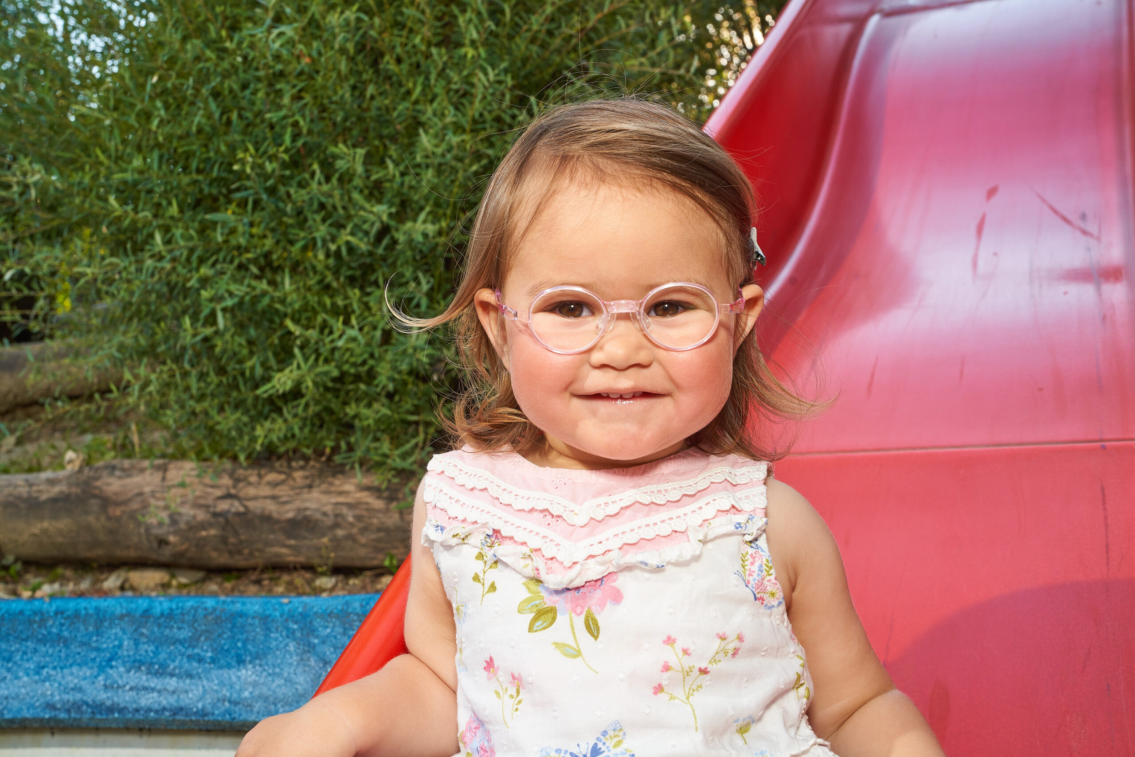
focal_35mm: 50
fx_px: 1576
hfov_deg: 39.6
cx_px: 568
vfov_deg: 27.0
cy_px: 378
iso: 320
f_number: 11
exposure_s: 1/125
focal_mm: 50
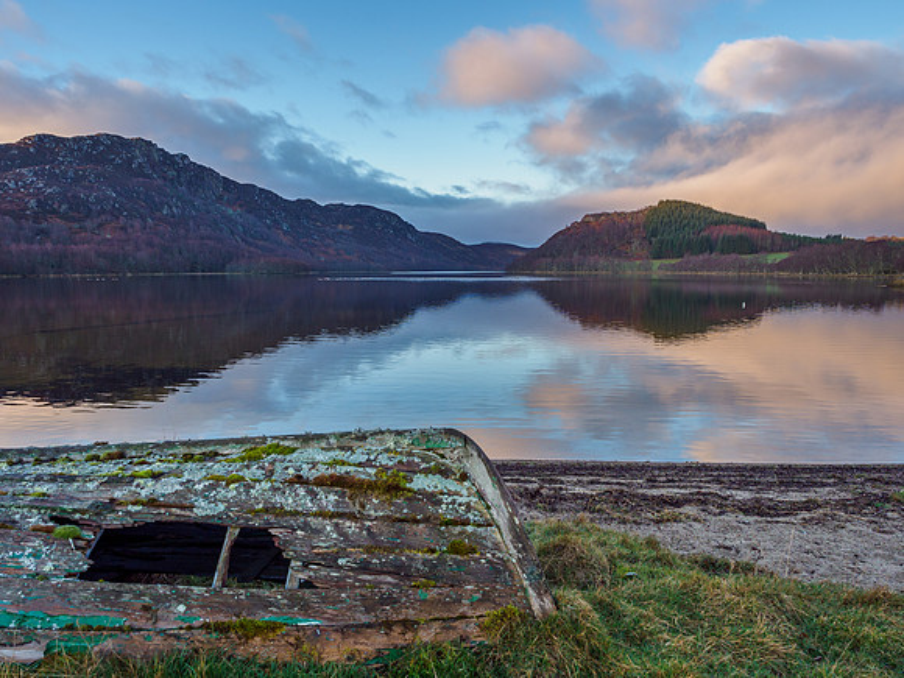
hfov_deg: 71.6
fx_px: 627
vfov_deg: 56.8
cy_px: 339
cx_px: 452
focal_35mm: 24
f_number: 7.1
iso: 200
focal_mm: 12
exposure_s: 1/50
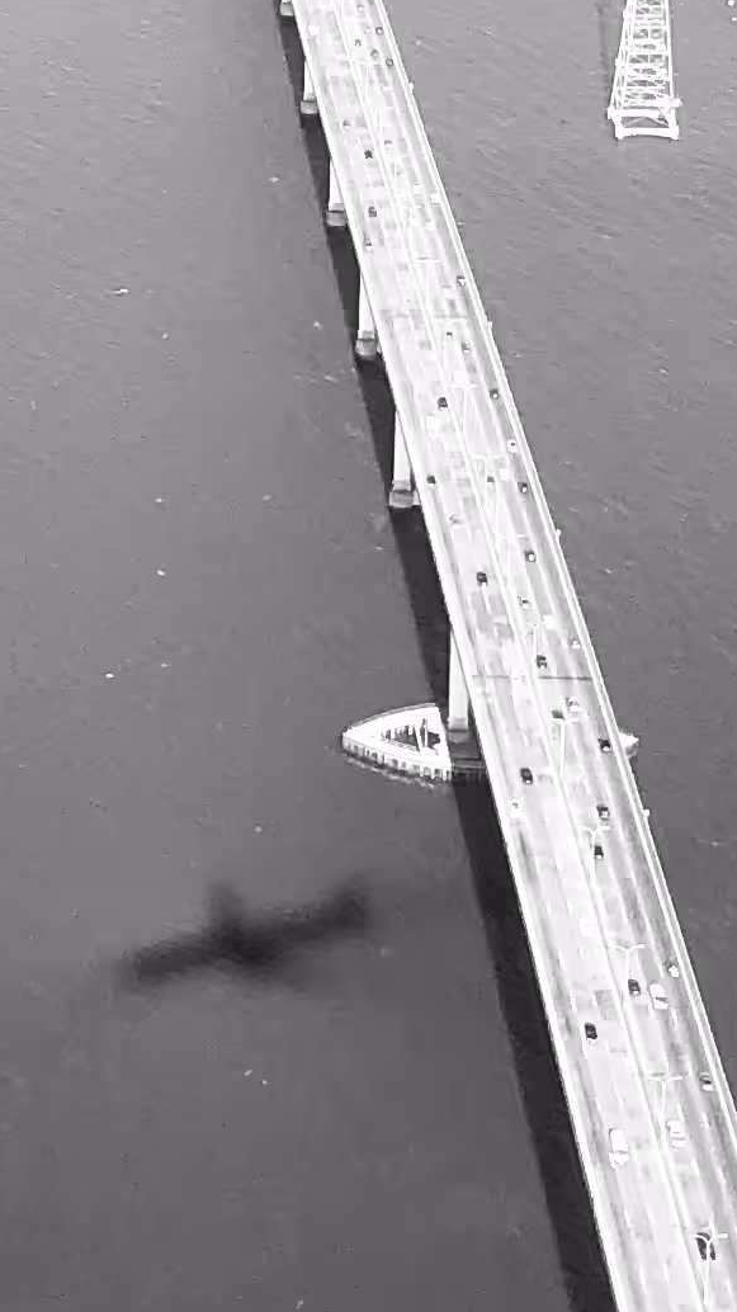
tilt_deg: -20.3
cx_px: -235
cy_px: 66
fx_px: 4138
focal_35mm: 119
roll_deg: +1.4
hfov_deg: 10.0
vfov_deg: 17.7
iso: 20
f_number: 1.8
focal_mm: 4
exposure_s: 1/1021
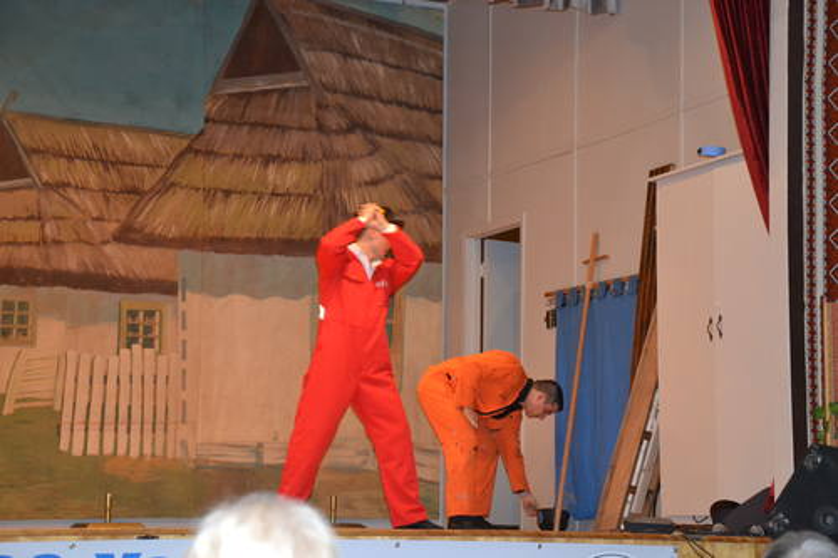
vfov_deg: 15.7
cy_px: 279
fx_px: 2024
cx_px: 419
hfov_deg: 23.4
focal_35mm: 87
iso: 3200
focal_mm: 58
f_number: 5
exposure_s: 1/60
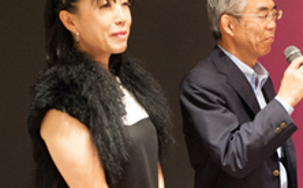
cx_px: 268
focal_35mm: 103
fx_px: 849
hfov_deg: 19.9
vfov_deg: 12.7
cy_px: 98
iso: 2500
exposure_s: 1/100
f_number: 2.8
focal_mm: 35
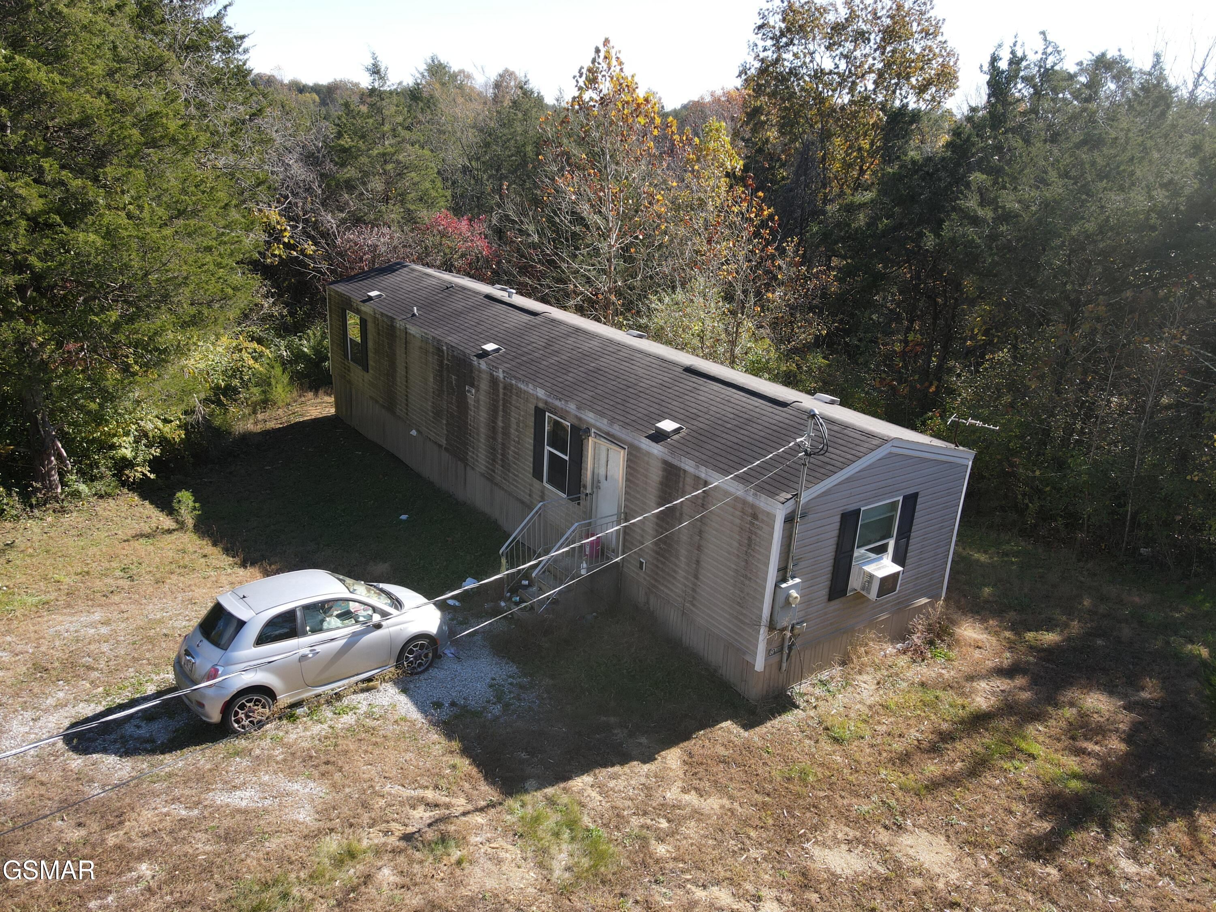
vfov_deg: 56.8
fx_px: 843
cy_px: 456
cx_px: 608
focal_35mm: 24
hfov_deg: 71.6
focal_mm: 4.5
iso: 100
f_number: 2.8
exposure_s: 1/240
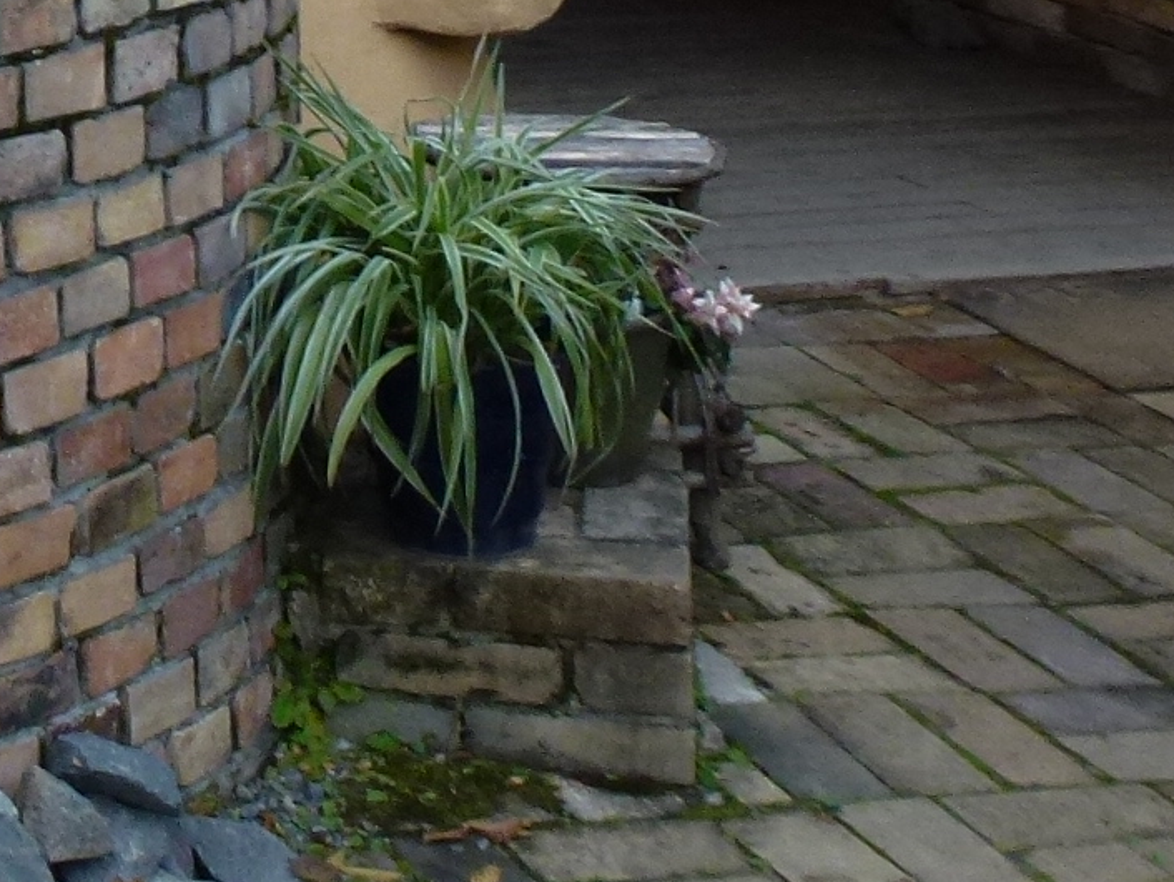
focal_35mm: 87
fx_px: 2952
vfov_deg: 15.9
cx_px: -663
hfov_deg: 19.2
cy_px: -353
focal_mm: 4.3
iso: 160
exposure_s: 1/60
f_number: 3.3
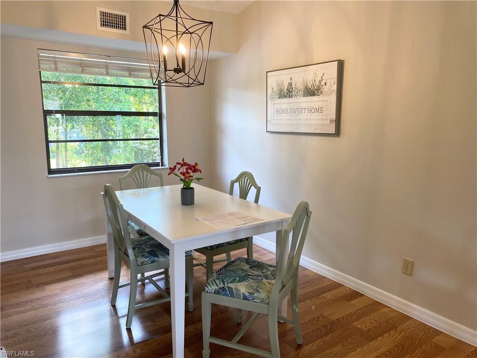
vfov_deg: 53.1
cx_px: 238
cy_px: 179
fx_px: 358
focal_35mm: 26
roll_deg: -0.2
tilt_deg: -9.4
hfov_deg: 67.3
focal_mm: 4.25
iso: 64
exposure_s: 1/60
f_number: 1.8
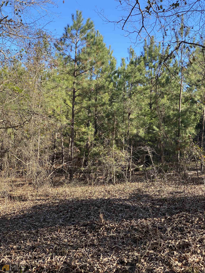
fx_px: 411
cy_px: 136
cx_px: 102
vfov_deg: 36.8
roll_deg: -1.2
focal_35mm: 52
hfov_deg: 28.0
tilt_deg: +3.5
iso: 20
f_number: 2
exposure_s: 1/403
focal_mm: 6
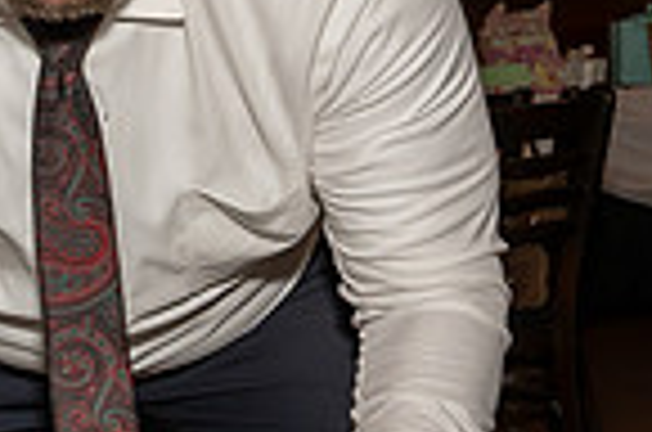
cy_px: 442
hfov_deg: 14.9
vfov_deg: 10.8
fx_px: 2259
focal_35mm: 125
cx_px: -415
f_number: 8
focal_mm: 24
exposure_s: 1/250
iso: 640
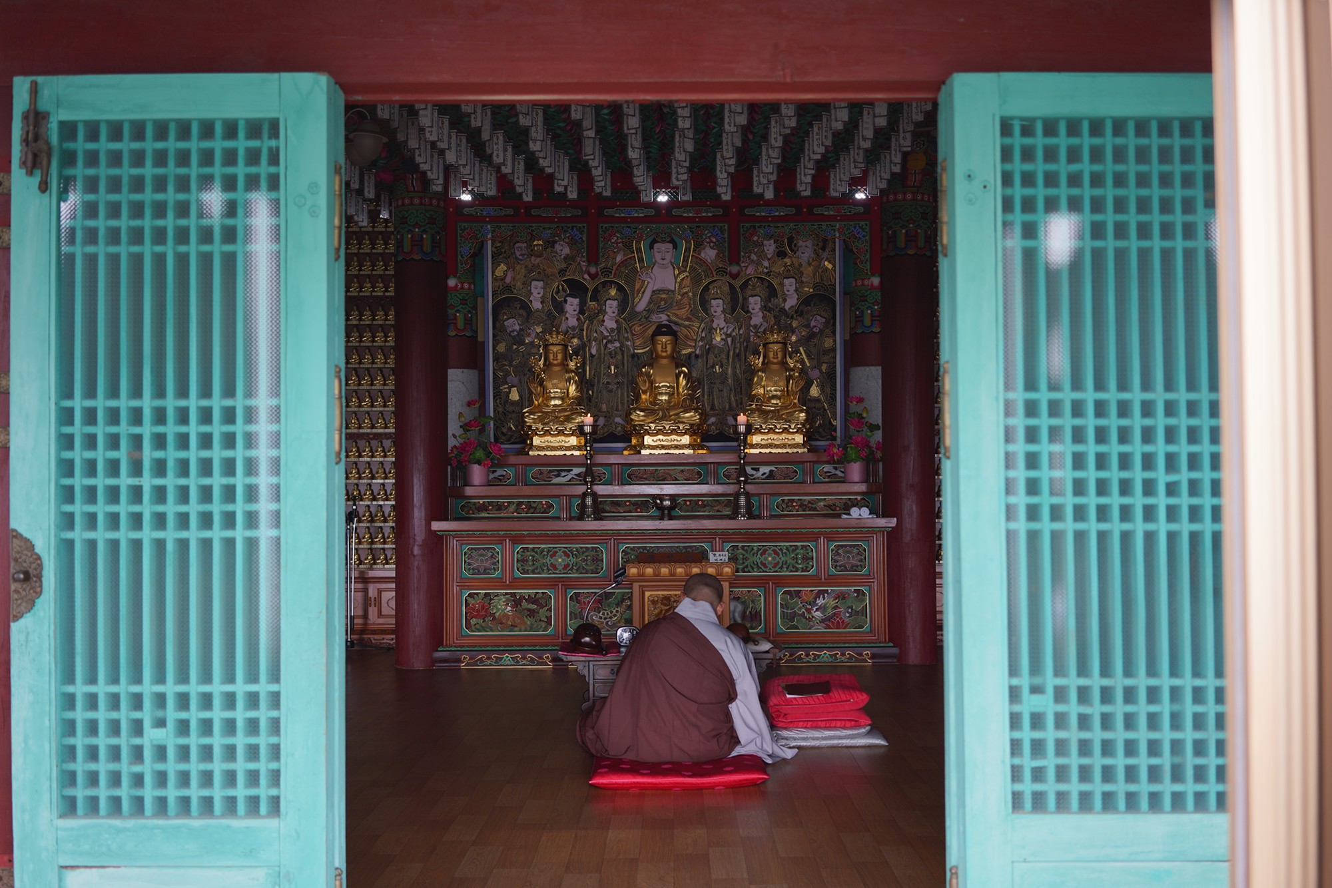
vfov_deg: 37.9
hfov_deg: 54.4
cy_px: 444
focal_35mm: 35
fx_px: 1295
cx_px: 666
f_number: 3.5
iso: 100
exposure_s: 1/100
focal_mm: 35
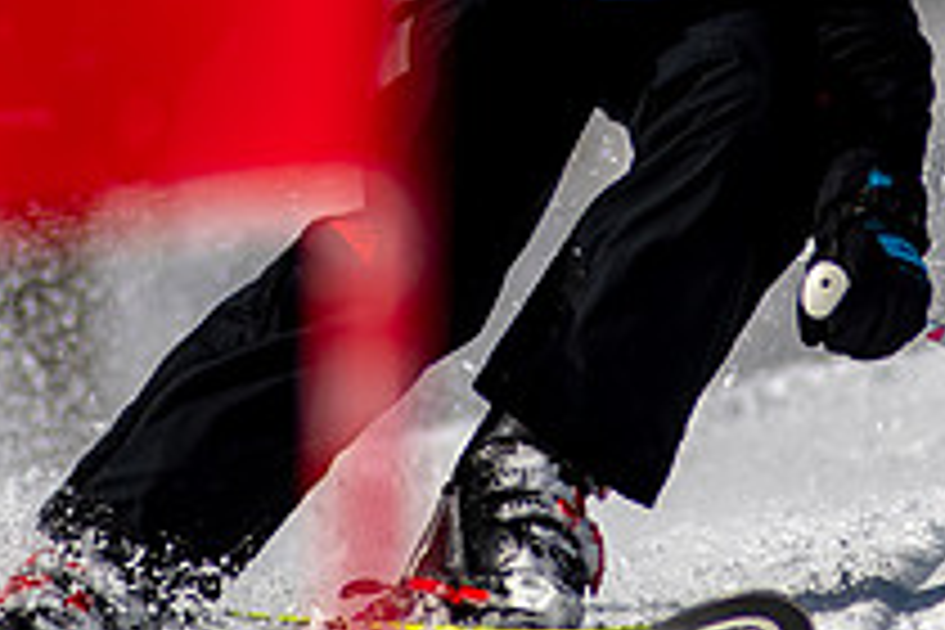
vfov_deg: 1.1
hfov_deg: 1.7
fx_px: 32679
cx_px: 680
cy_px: -110
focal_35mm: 1245
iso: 100
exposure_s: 1/8000
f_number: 2.8
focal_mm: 300
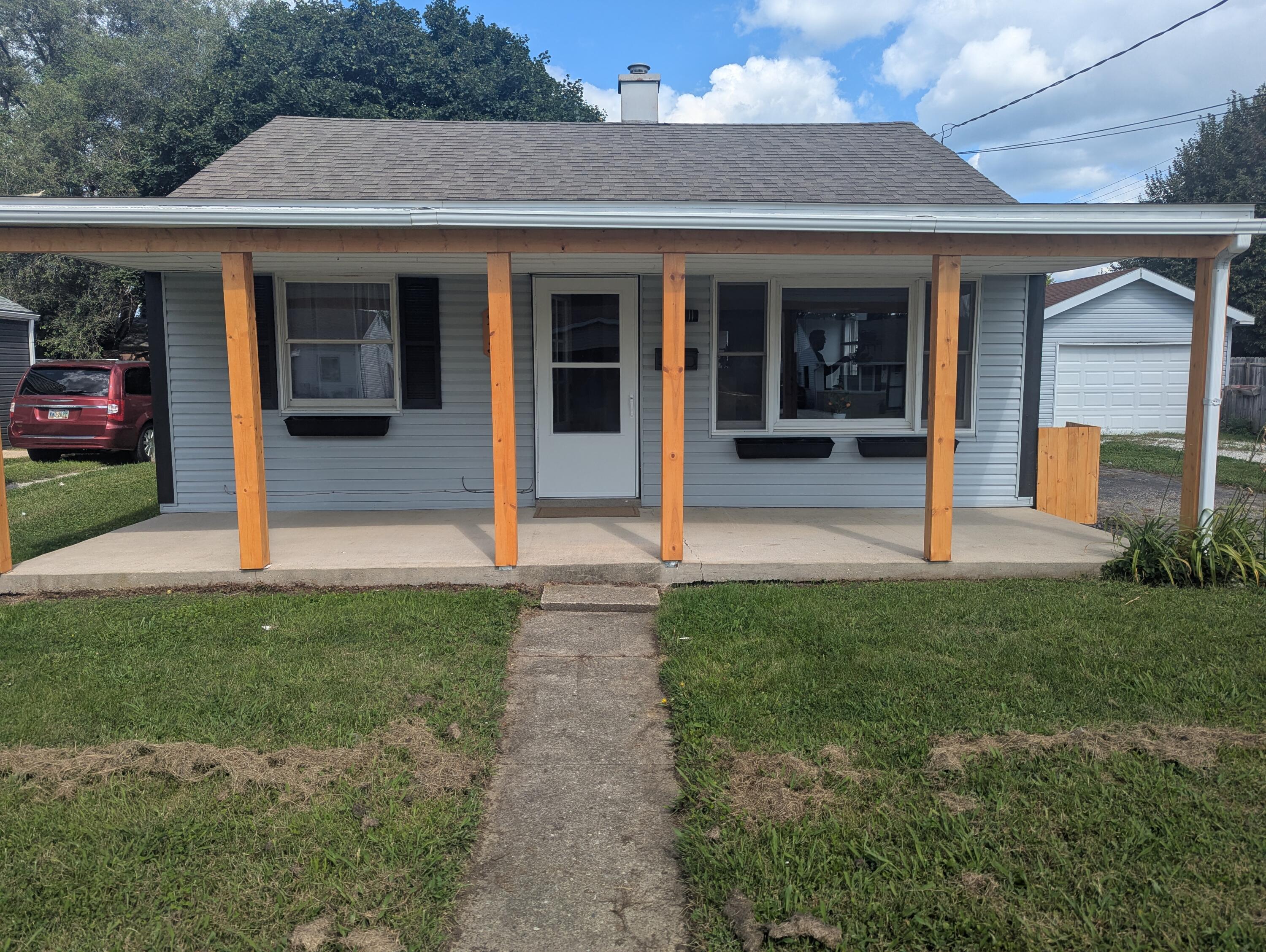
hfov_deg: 71.5
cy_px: 476
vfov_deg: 56.9
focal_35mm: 24
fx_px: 879
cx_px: 633
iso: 40
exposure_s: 1/1595
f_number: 1.85
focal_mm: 6.81
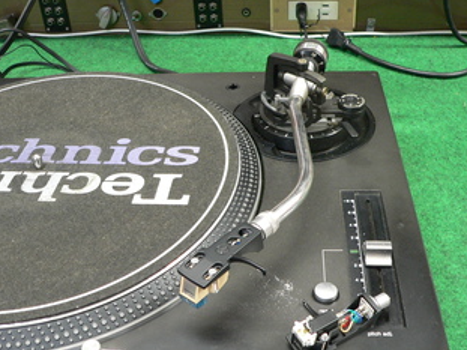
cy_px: 170
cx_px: 234
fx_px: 593
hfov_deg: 43.0
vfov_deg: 32.9
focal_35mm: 44
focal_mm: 6
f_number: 2.8
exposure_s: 1/8
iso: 200
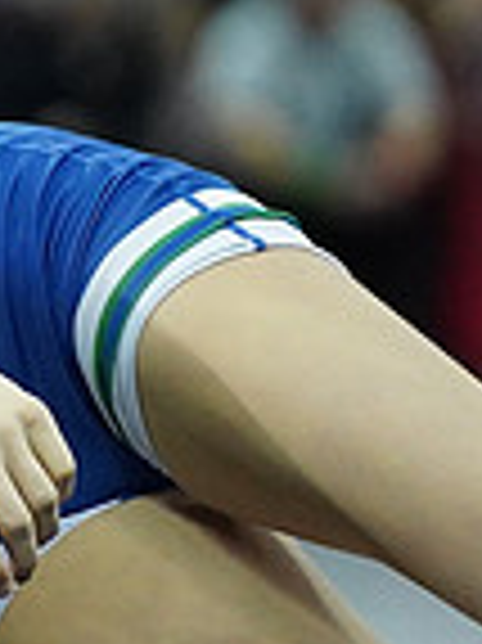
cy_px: 612
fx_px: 16306
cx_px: -734
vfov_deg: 2.3
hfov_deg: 1.7
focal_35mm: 877
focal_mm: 150
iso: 6400
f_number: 2.8
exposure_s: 1/1250
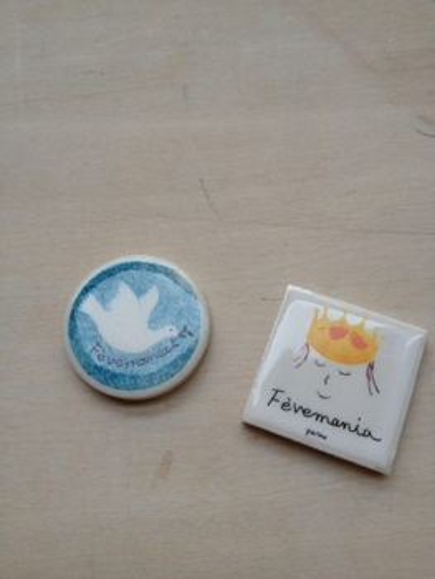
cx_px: 218
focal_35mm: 35
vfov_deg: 52.6
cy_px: 290
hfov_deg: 40.7
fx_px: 586
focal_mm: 4.28
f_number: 2.4
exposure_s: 1/208
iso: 64
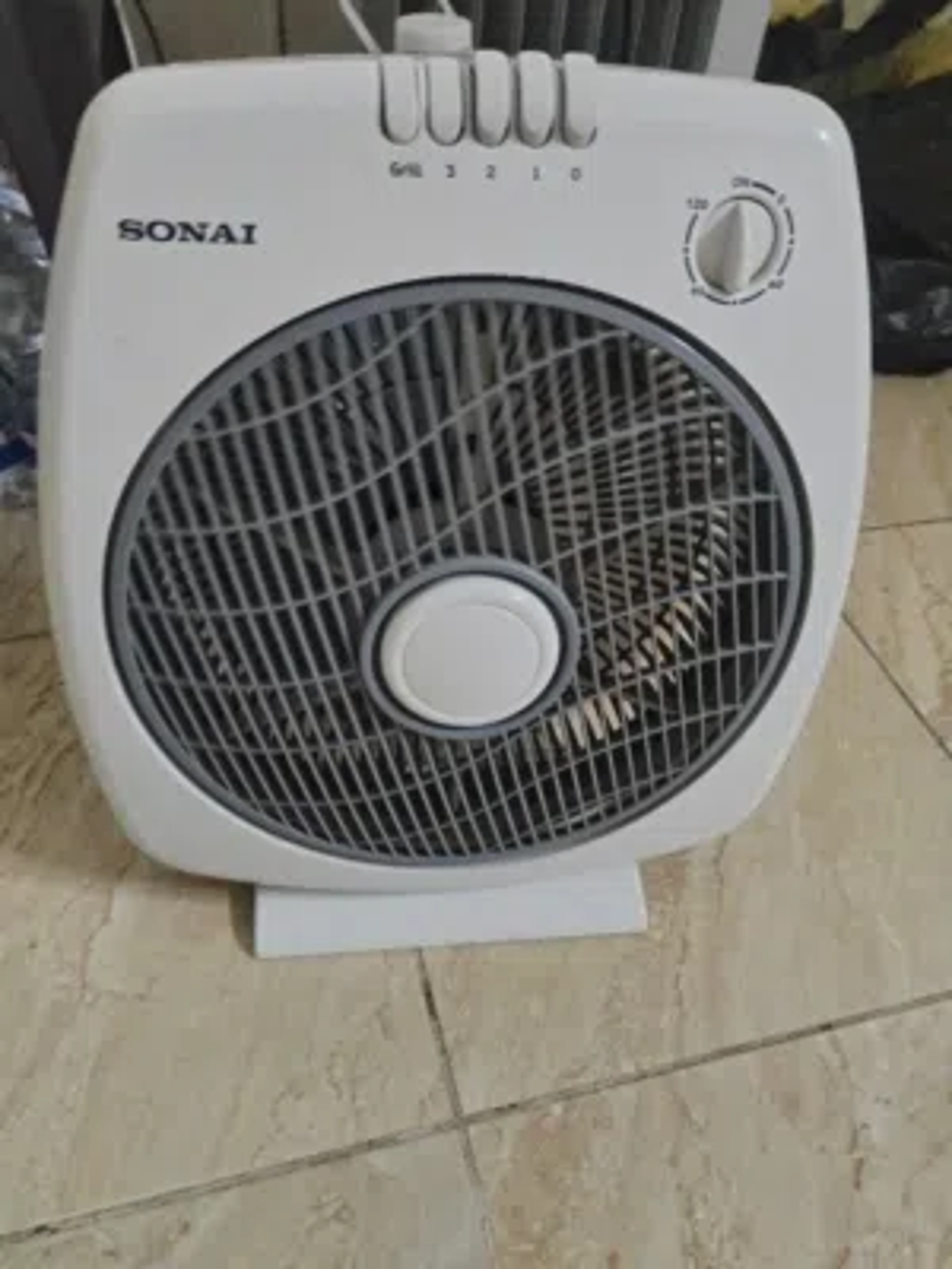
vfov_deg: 61.7
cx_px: 476
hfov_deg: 48.2
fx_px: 1063
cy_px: 634
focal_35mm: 29
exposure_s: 1/25
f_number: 1.8
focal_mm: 4.75
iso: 1191
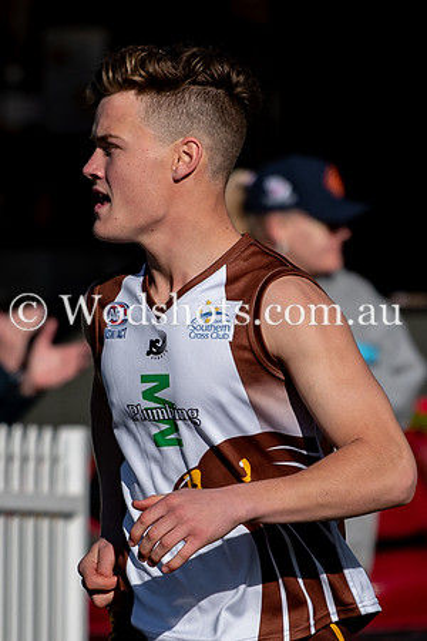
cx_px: 185
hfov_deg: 1.3
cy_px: 390
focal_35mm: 1090
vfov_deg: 1.9
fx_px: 19392
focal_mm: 200
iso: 110
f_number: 3.5
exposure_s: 1/2500
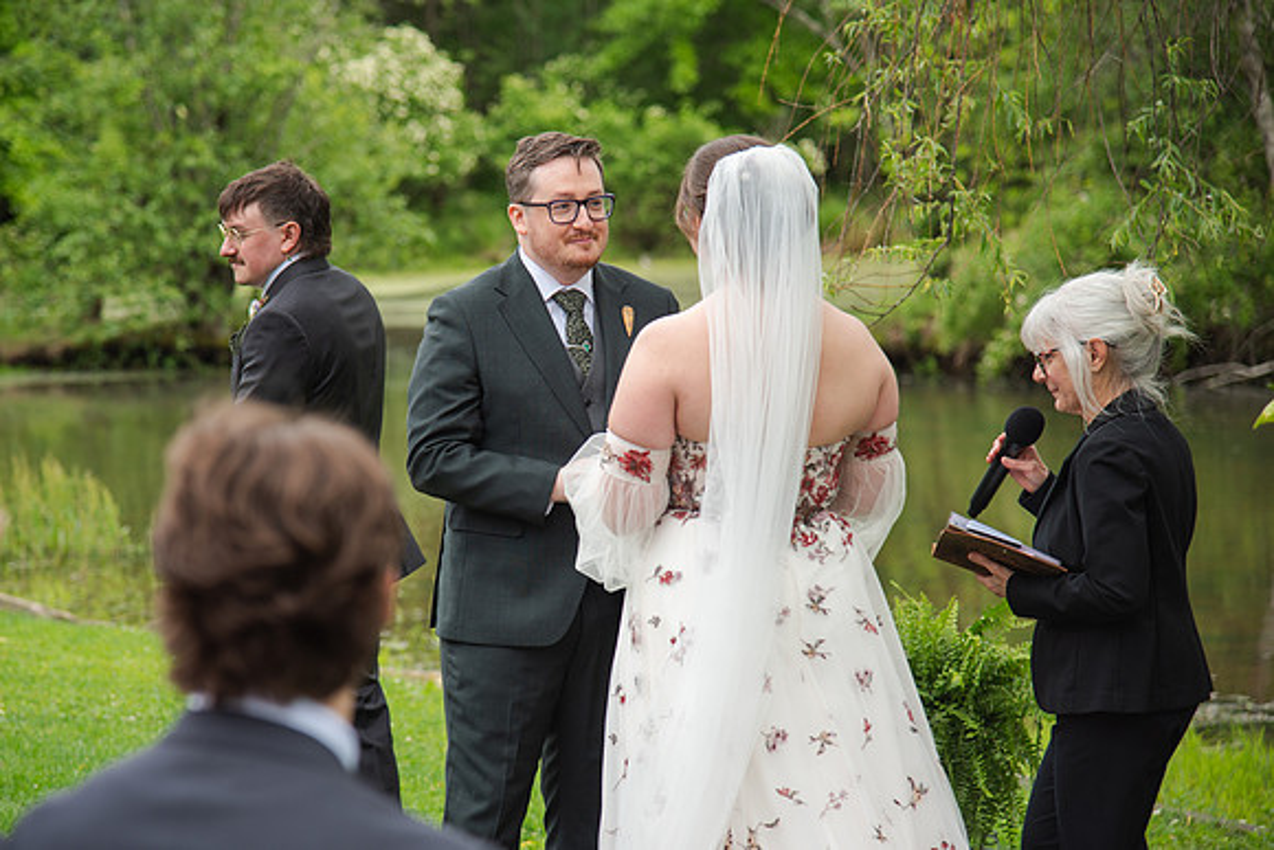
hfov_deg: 17.1
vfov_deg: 11.4
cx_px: 547
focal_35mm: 120
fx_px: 4241
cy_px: 425
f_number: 4
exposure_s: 1/400
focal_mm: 105
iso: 100
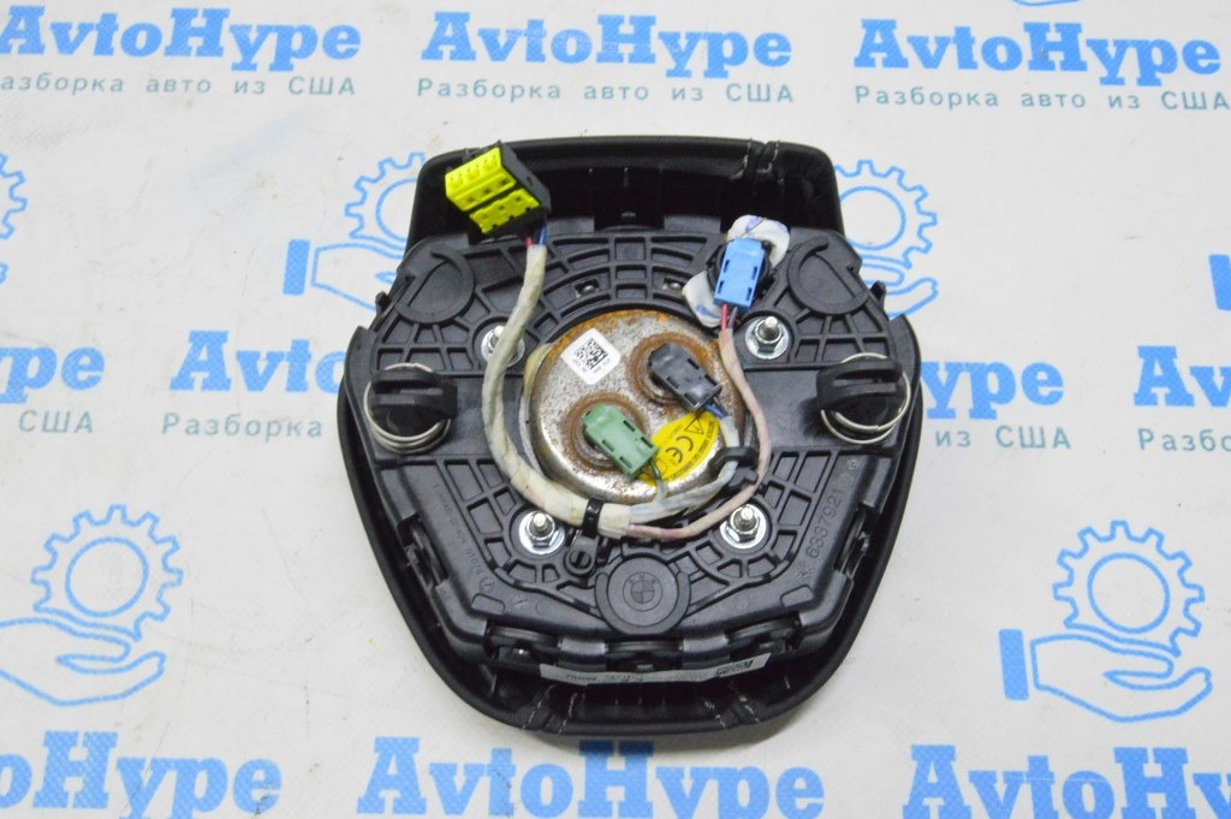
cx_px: 616
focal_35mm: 39
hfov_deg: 49.6
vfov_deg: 34.2
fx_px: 1332
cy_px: 410
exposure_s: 1/20
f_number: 20
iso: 6400
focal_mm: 26
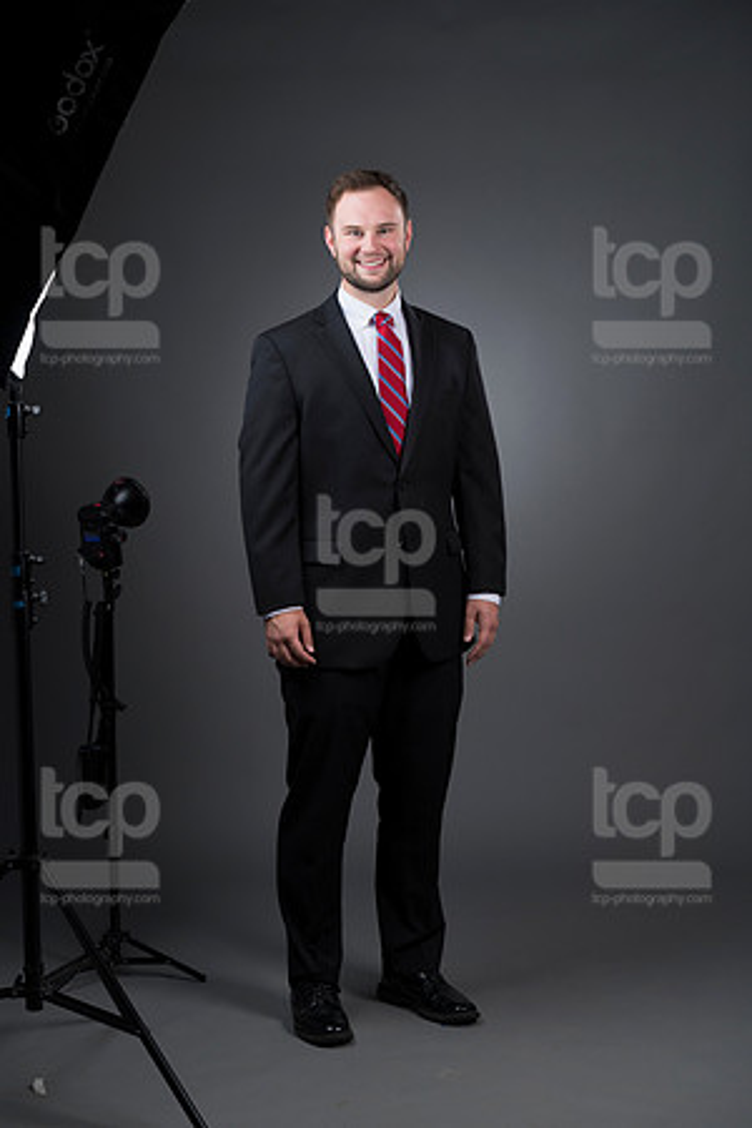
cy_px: 564
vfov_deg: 25.4
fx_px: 2506
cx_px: 376
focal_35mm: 80
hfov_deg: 17.1
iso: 160
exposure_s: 1/250
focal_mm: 80
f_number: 5.6
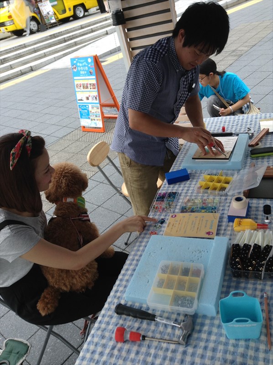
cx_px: 136
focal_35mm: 33
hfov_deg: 42.9
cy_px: 182
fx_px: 348
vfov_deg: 55.4
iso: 32
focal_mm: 3.3
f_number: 2.4
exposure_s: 1/305
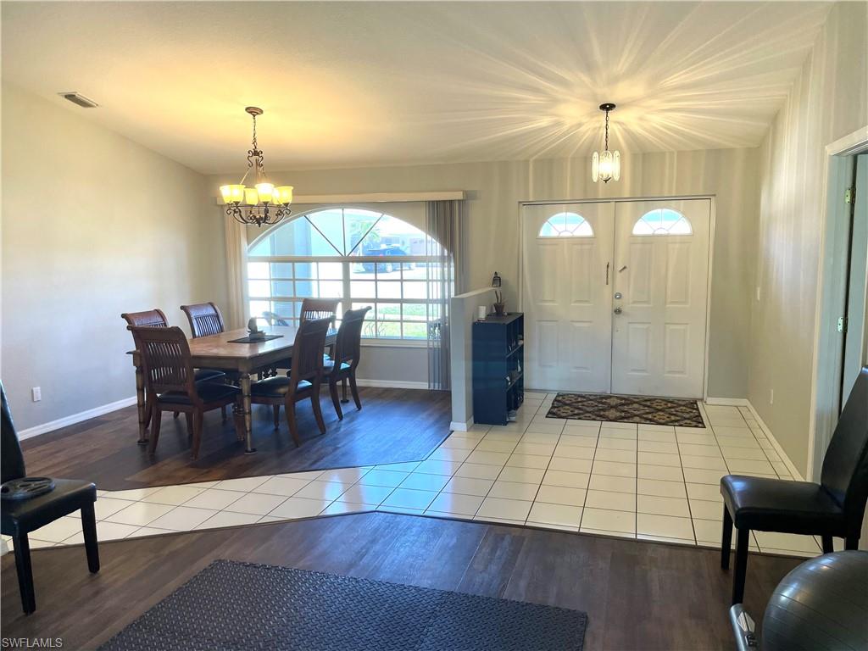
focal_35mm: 26
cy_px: 326
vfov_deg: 53.1
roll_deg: +1.0
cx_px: 434
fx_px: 652
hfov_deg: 67.3
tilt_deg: -6.9
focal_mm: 4.2
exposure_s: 1/120
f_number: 1.6
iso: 50
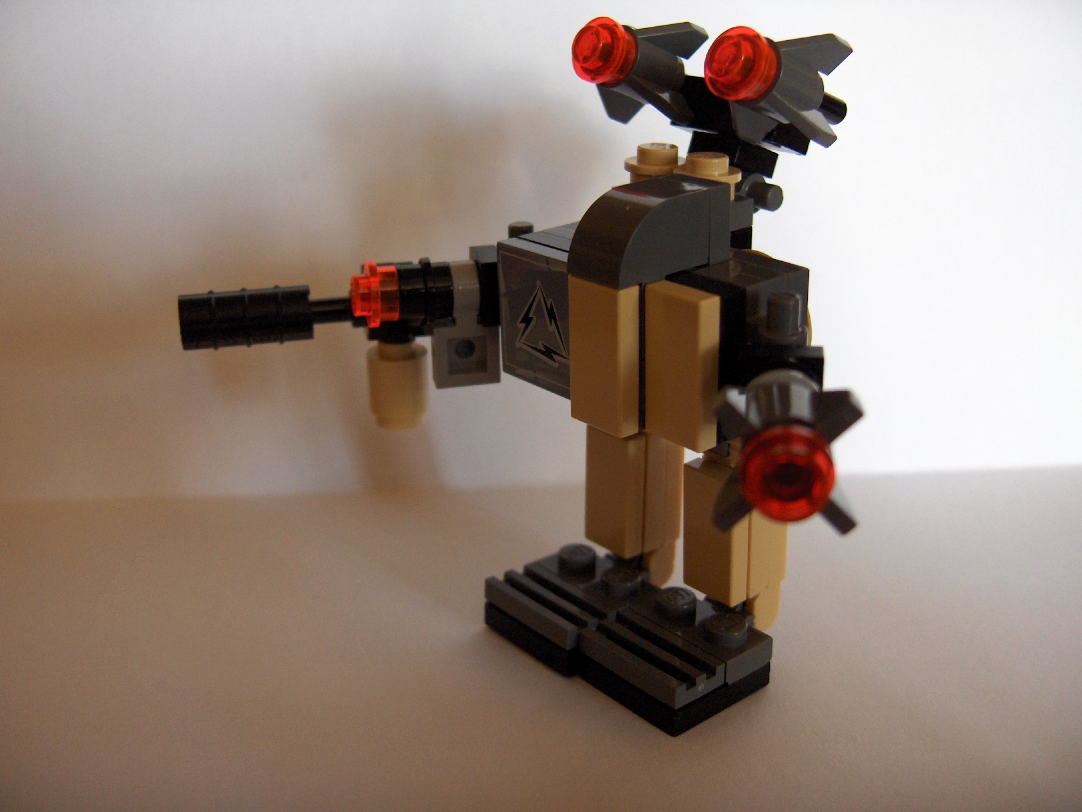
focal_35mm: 39
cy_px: 406
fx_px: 1219
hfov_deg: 47.9
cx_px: 541
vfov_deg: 36.8
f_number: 2.8
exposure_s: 1/34.1
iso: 200
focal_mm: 8
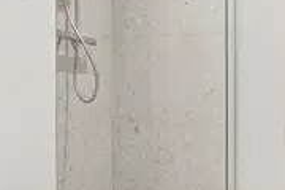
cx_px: 201
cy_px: 101
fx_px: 291
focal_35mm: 37
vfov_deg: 36.2
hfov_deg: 50.7
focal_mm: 10.5
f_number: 8
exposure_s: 1/8
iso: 320
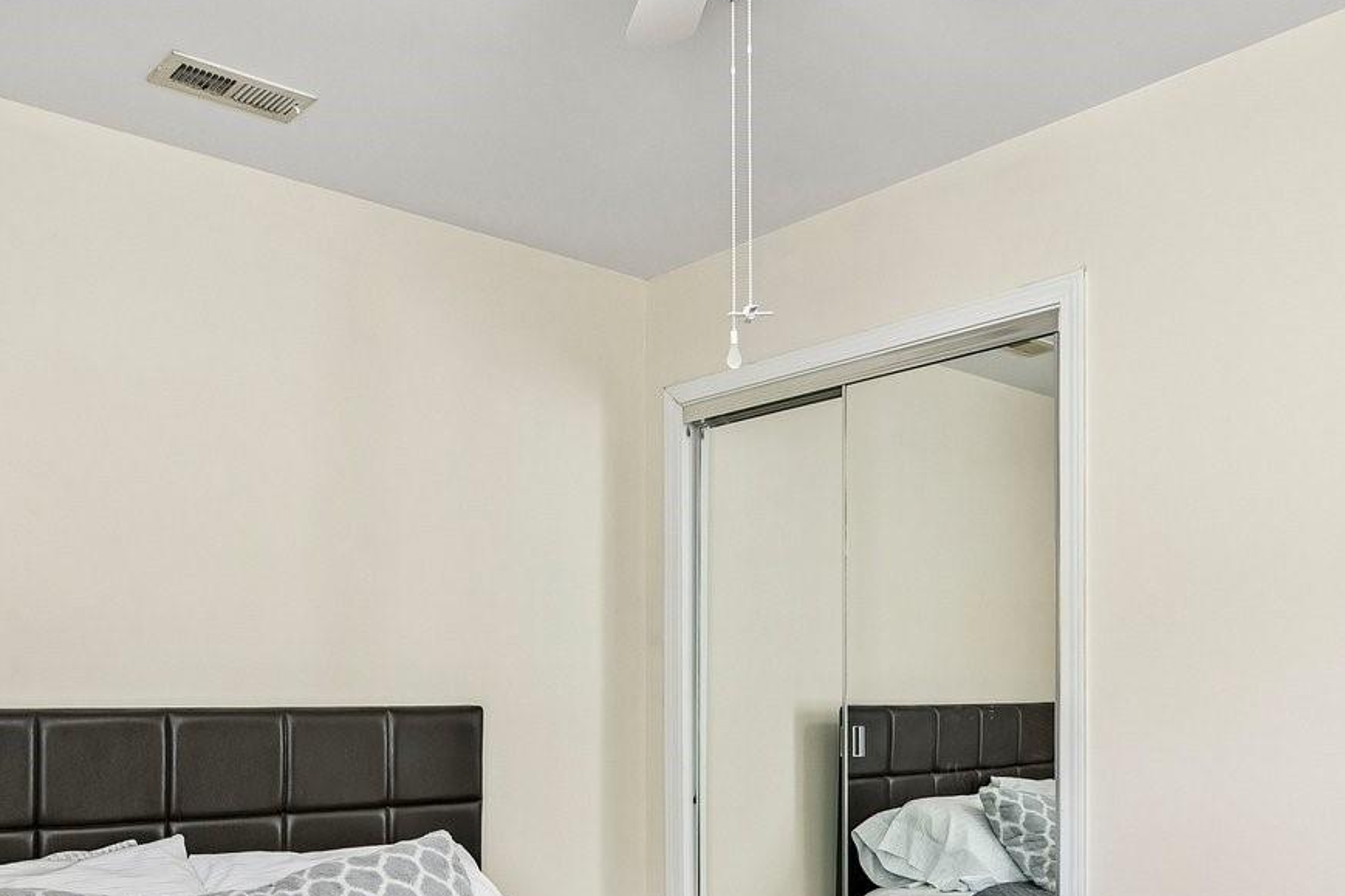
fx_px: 1233
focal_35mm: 33
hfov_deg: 57.2
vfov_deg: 38.5
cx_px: 667
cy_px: 711
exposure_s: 1/15
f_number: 8
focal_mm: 14
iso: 320
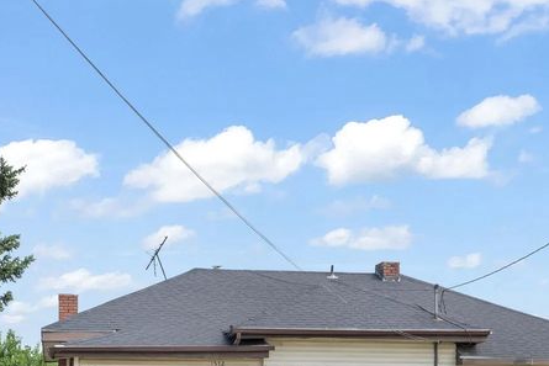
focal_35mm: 69
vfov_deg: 19.0
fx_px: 1053
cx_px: 345
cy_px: 401
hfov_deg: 29.1
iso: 800
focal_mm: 30
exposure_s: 1/640
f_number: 8
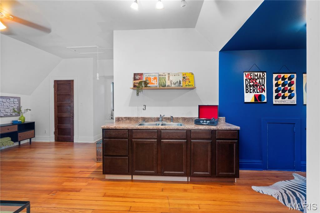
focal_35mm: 17
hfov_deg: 93.3
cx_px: 160
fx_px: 151
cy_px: 106
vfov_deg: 70.4
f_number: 10
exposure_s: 1/2.5
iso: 400
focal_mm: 17
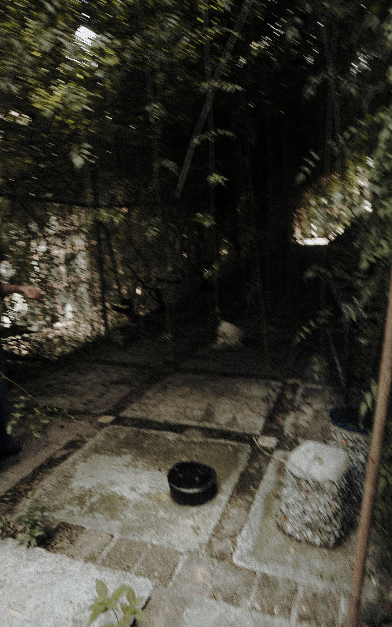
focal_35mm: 25
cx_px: 200
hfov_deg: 49.3
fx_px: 427
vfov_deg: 72.5
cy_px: 309
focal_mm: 16
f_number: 2.2
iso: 200
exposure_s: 1/80
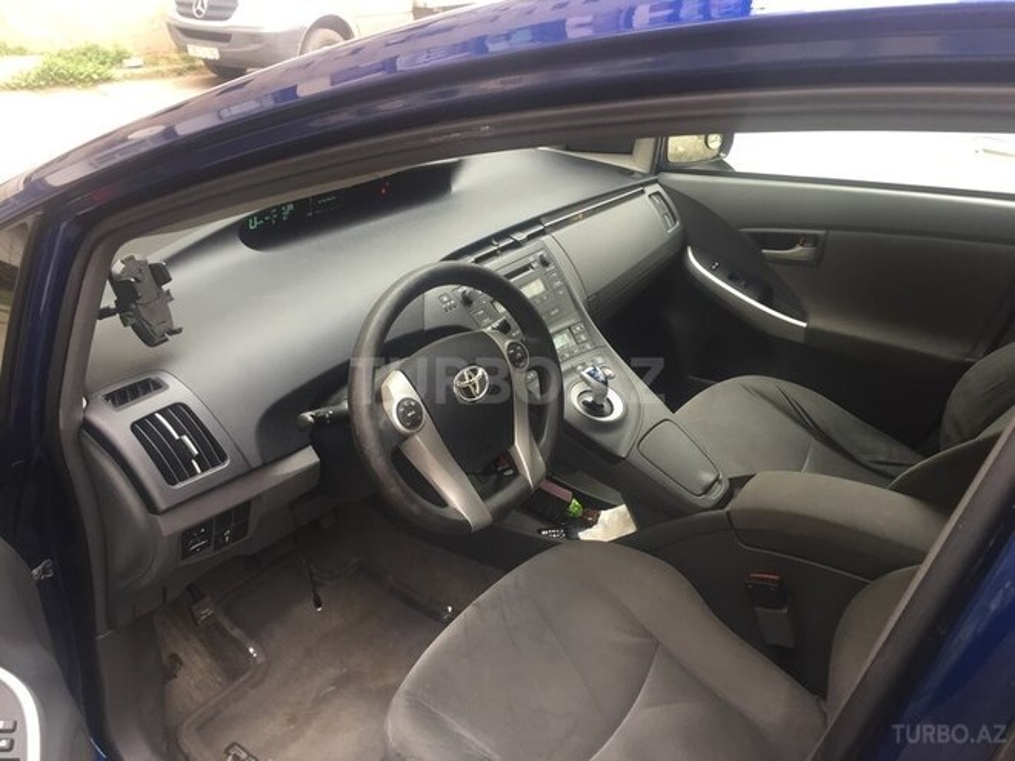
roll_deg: -1.1
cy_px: 380
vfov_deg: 48.2
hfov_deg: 61.7
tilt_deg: -26.2
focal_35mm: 29
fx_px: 850
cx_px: 508
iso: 32
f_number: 2.2
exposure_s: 1/33
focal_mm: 4.15
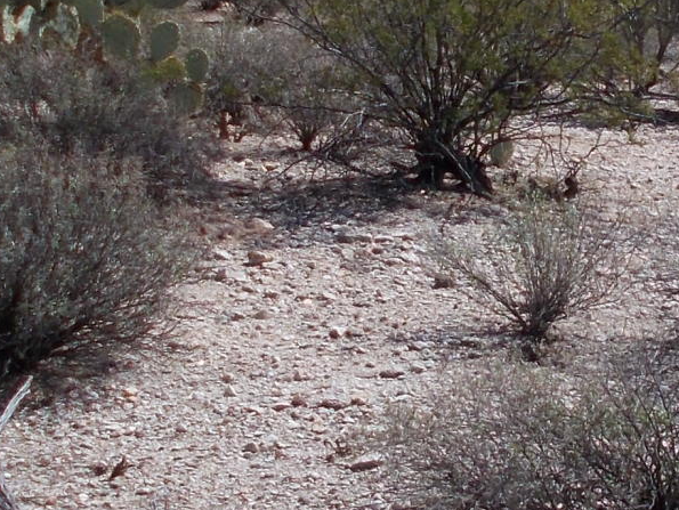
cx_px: 695
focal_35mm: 131
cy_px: -52
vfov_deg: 11.2
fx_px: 2571
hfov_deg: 14.8
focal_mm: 4.6
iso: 80
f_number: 8
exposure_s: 1/250
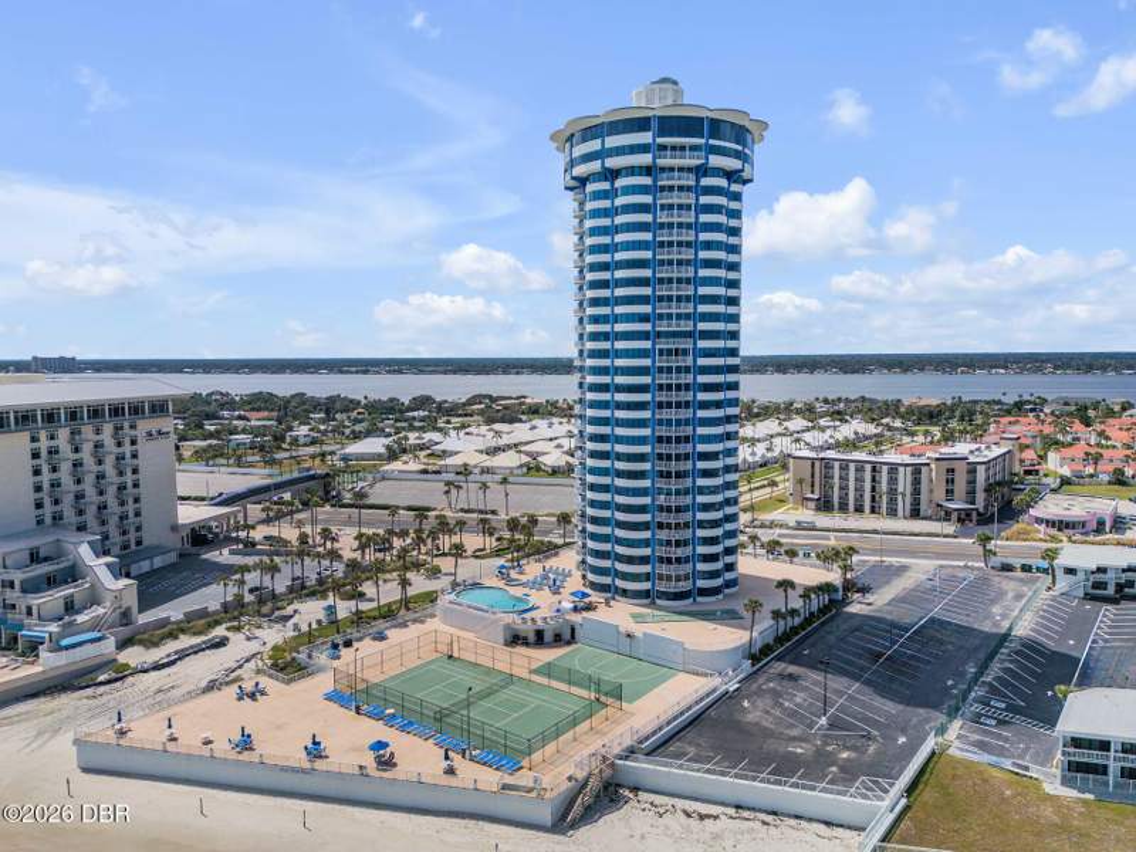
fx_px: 788
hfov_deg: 71.6
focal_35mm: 24
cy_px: 426
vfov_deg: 56.8
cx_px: 568
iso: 130
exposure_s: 1/5000
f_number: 1.7
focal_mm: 6.72
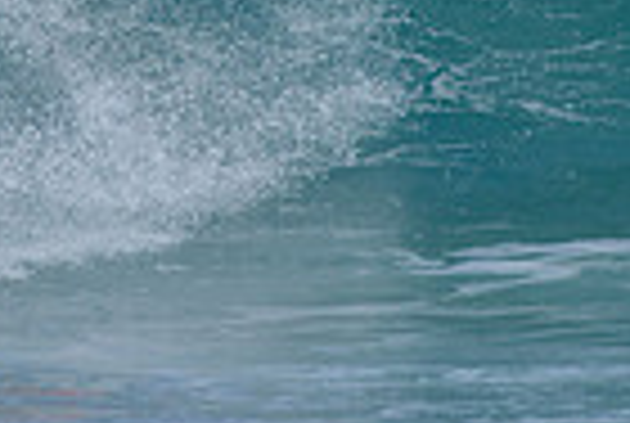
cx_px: 86
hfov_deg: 1.0
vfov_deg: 0.7
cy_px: -187
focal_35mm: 2069
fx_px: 36284
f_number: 6.3
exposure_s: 1/2500
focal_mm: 500
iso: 250
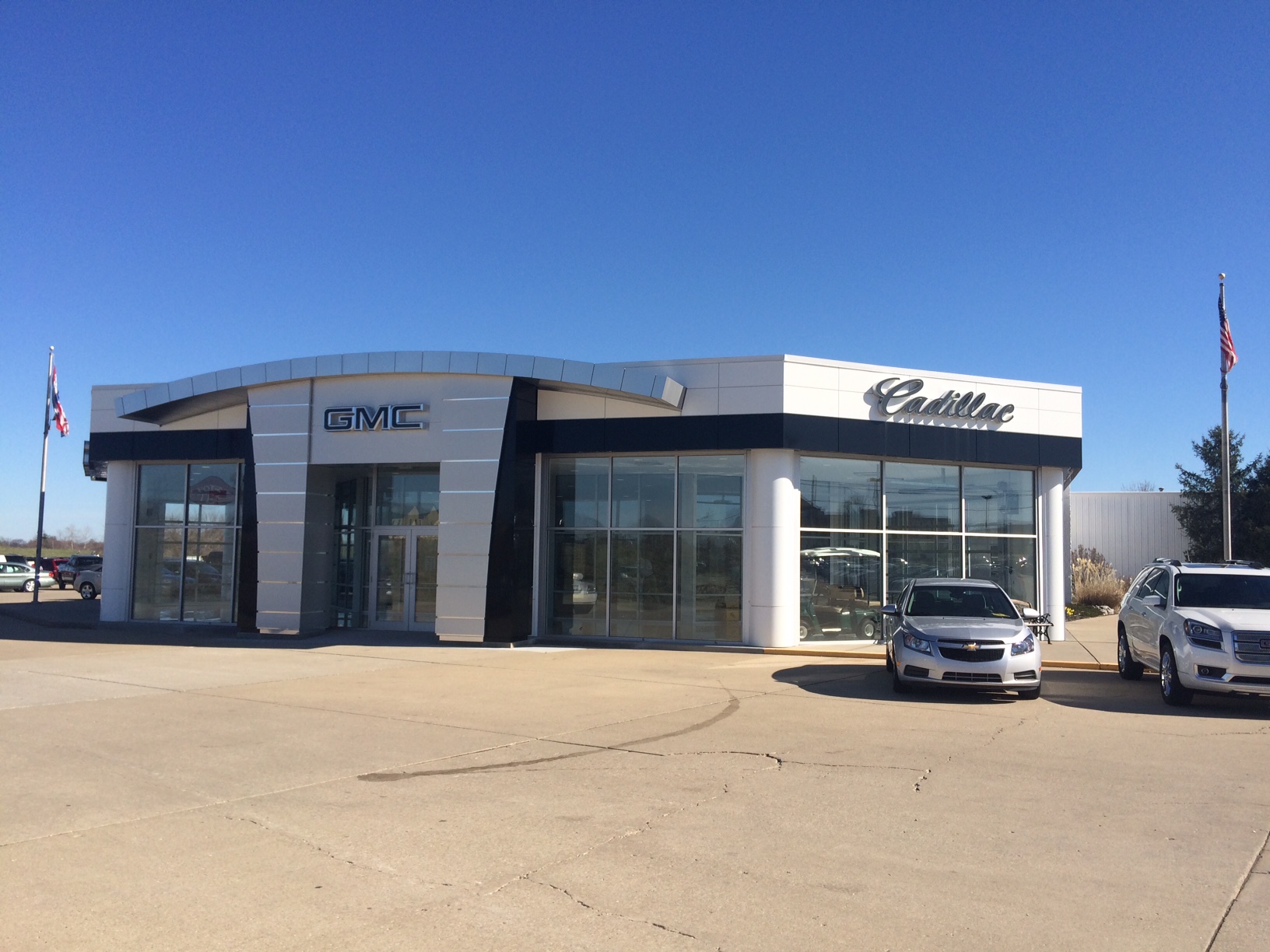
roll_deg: -0.6
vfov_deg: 48.2
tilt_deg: +3.9
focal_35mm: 29
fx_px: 1064
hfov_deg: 61.7
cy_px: 476
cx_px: 635
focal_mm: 4.15
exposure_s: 1/2053
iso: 32
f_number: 2.2
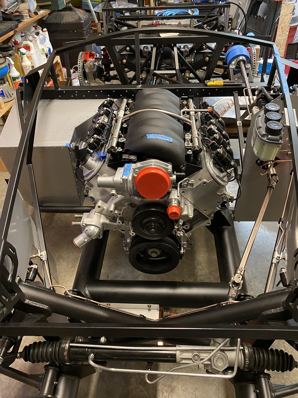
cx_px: 149
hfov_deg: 53.1
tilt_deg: -40.0
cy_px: 199
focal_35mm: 26
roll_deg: +4.2
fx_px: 298
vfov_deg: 67.3
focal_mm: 4.25
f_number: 1.8
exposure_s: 1/30
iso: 500
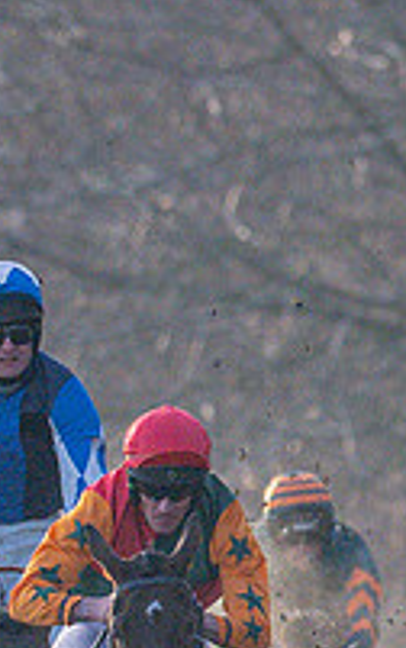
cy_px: 400
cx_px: 916
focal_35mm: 3153
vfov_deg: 0.7
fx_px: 55700
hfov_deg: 0.4
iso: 800
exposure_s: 1/2000
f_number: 5
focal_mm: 400
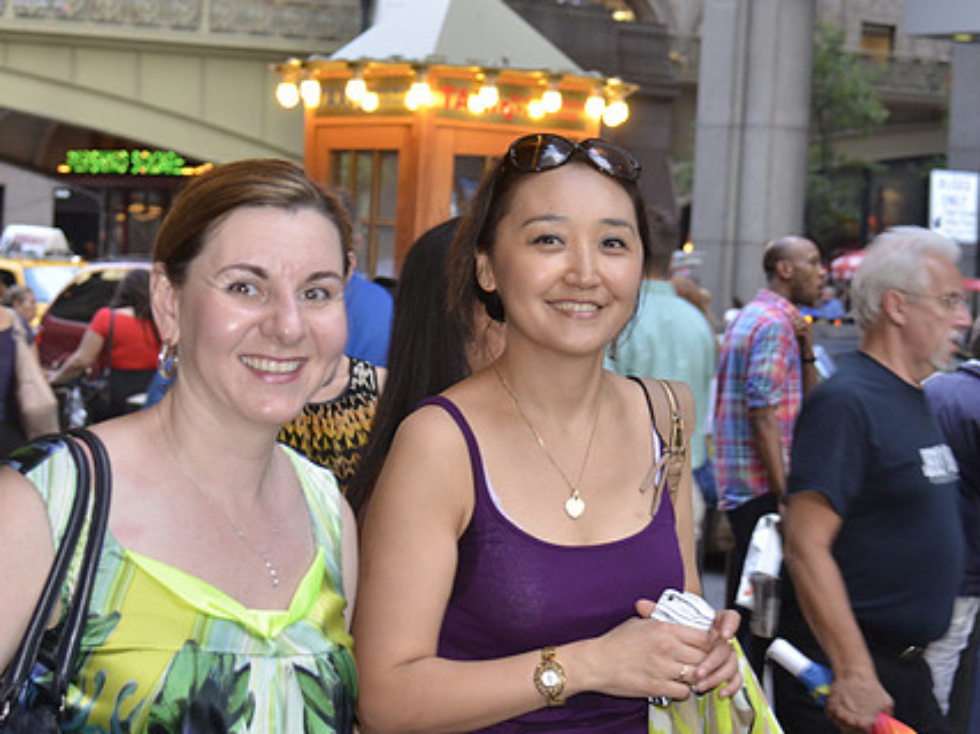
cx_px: 529
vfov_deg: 15.1
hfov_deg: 20.0
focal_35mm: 98
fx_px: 2773
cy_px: 295
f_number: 5.3
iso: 500
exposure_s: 1/60
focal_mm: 50
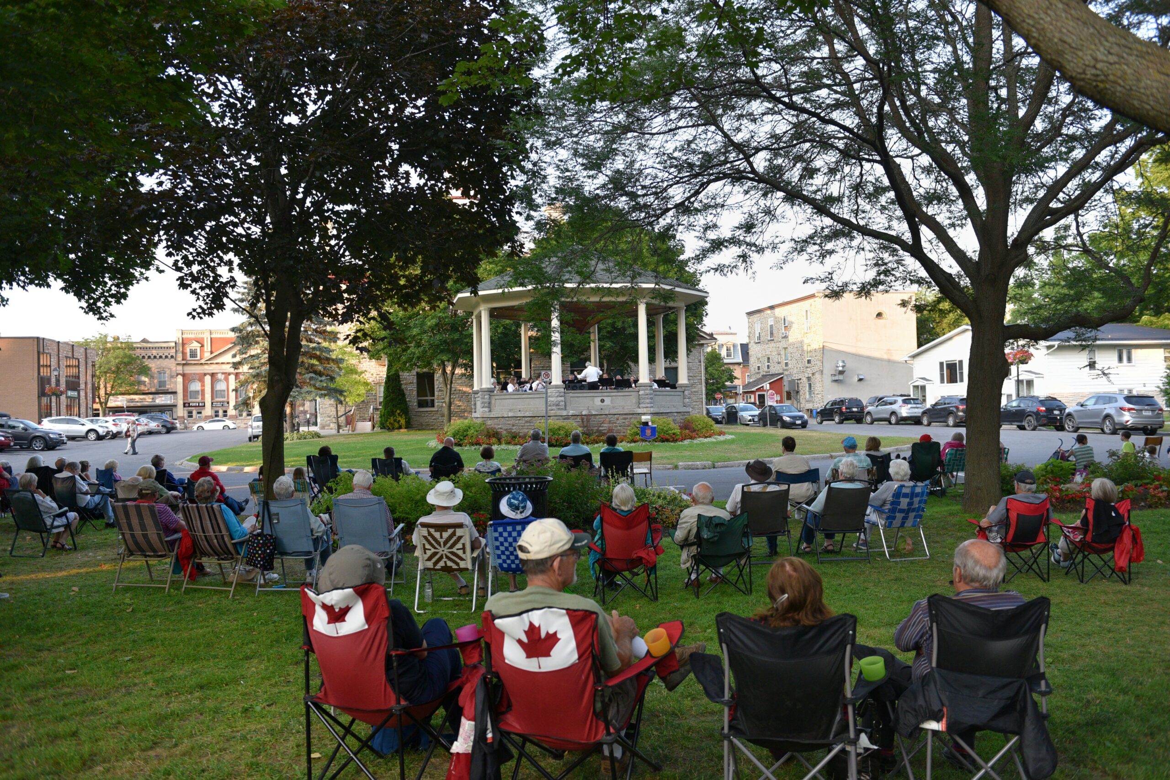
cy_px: 390
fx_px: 1007
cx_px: 585
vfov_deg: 42.3
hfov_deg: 60.3
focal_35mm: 31
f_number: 3.5
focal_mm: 31
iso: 800
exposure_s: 1/800
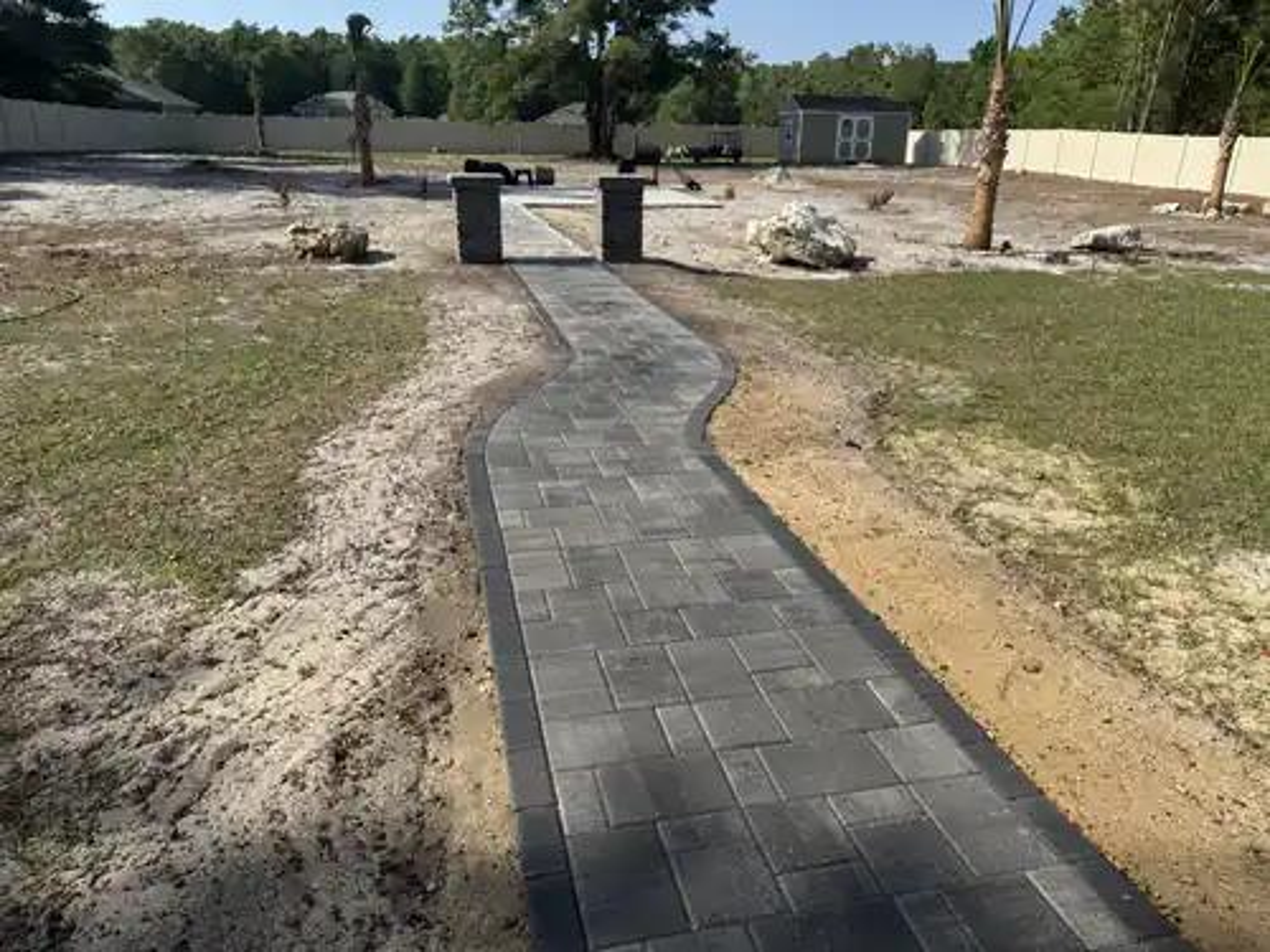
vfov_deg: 56.8
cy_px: 476
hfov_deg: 71.6
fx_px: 881
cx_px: 635
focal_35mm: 24
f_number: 1.78
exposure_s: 1/4049
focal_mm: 6.76
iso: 80
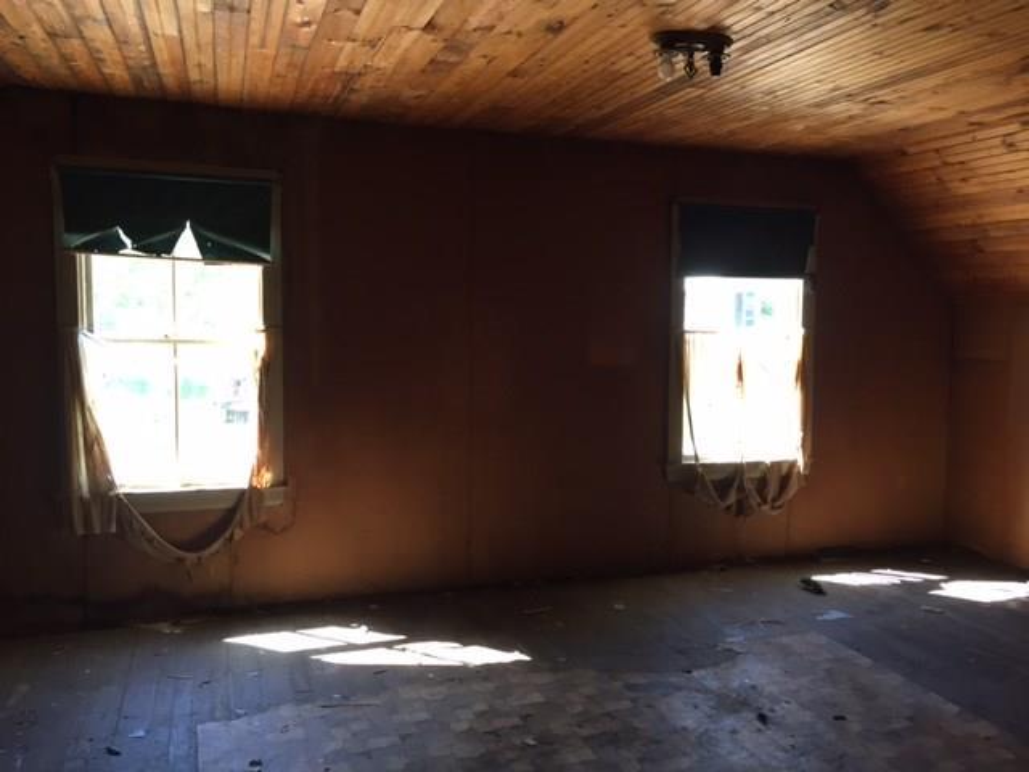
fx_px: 862
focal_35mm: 29
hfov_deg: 61.7
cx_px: 514
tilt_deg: -4.6
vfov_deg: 48.2
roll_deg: +1.1
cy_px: 386
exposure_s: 1/30
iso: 32
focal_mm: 4.15
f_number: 2.2
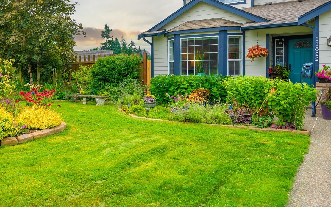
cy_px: 89
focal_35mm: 33
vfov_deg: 38.2
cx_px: 106
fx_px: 298
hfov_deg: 56.7
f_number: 7.1
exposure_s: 1/40
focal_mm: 23
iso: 80
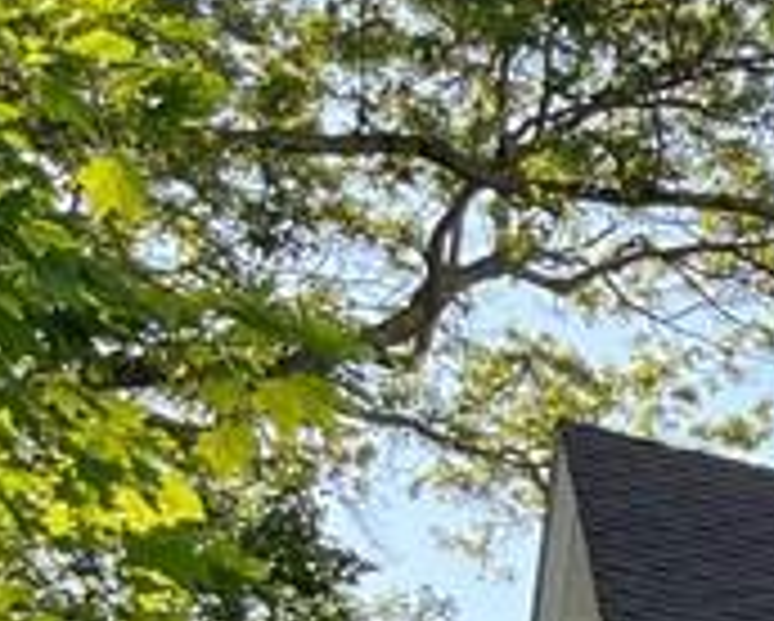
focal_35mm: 151
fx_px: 3463
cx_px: 1854
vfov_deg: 9.0
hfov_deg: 10.8
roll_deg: +1.5
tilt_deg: +10.5
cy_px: 1588
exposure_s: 1/586
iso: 50
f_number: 1.6
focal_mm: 5.1
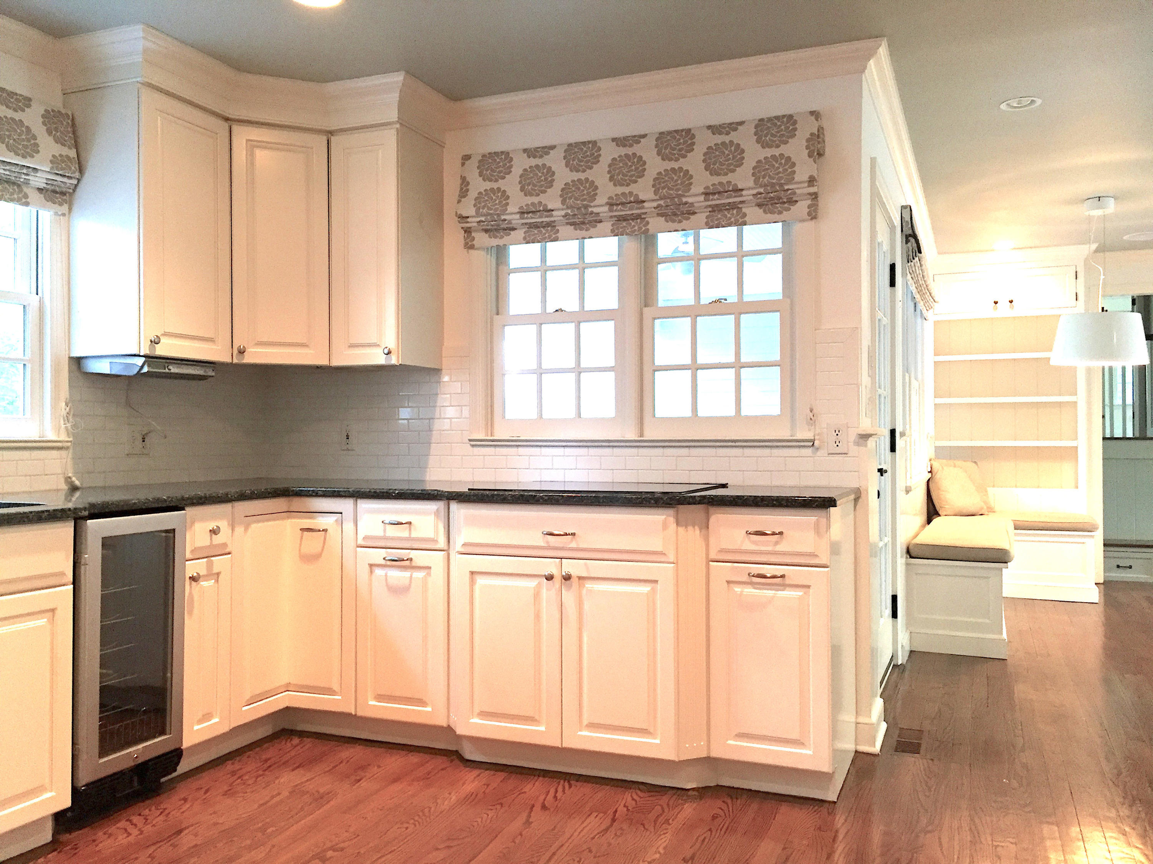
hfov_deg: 61.7
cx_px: 576
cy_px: 432
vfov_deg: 48.2
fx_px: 966
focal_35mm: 29
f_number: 2.2
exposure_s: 1/30
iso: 160
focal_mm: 4.15
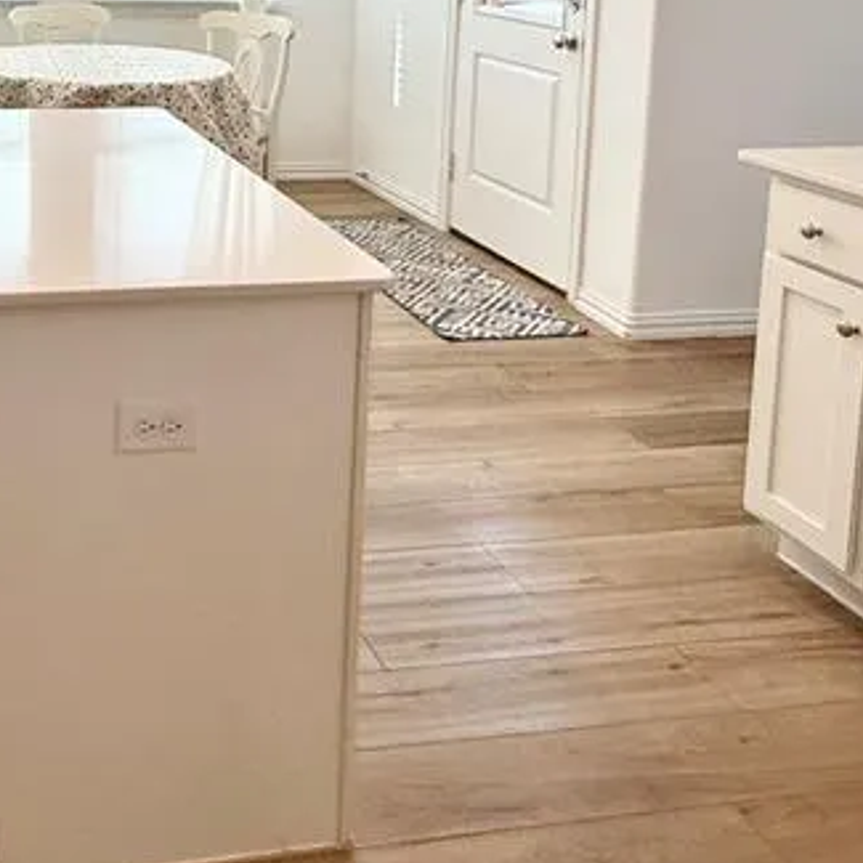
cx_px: 37
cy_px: -1
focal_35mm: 39
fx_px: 1100
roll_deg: -1.2
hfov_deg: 38.8
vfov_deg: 38.1
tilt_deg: -3.7
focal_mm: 2.22
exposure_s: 1/126
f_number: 2.2
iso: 64
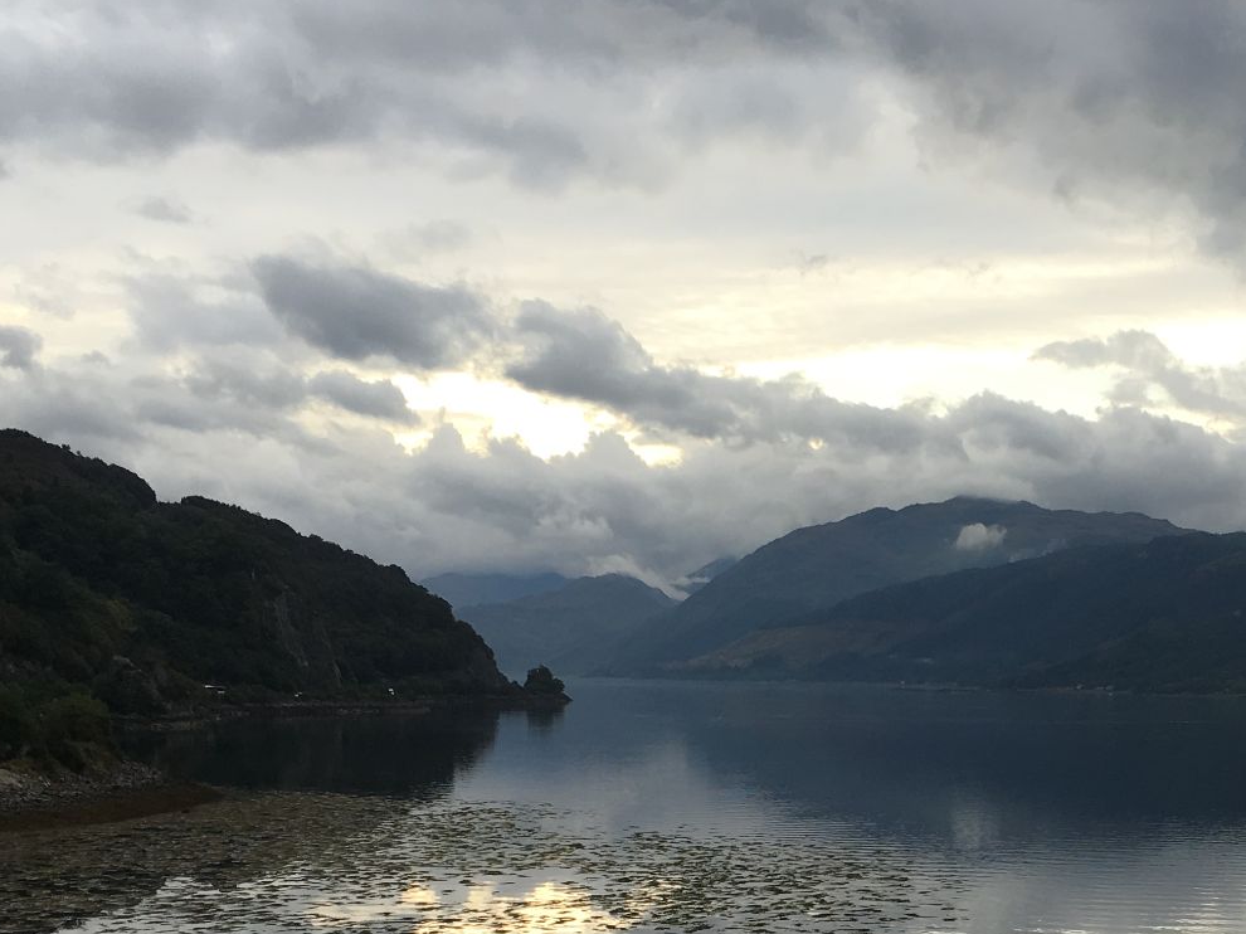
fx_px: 2159
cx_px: 1007
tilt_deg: -6.3
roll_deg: -2.1
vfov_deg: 23.4
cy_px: 942
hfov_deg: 31.3
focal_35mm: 60
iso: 25
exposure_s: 1/938
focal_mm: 4.15
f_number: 2.2
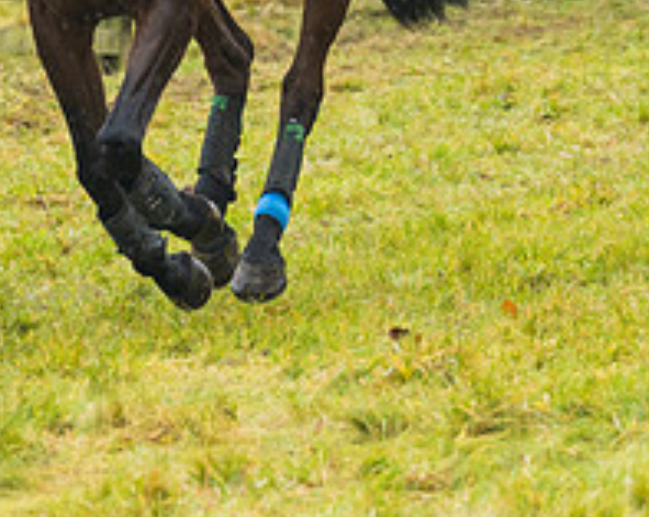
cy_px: -18
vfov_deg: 3.3
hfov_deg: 4.2
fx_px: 8842
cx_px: 162
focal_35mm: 461
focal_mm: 135
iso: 800
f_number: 4
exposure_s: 1/1000
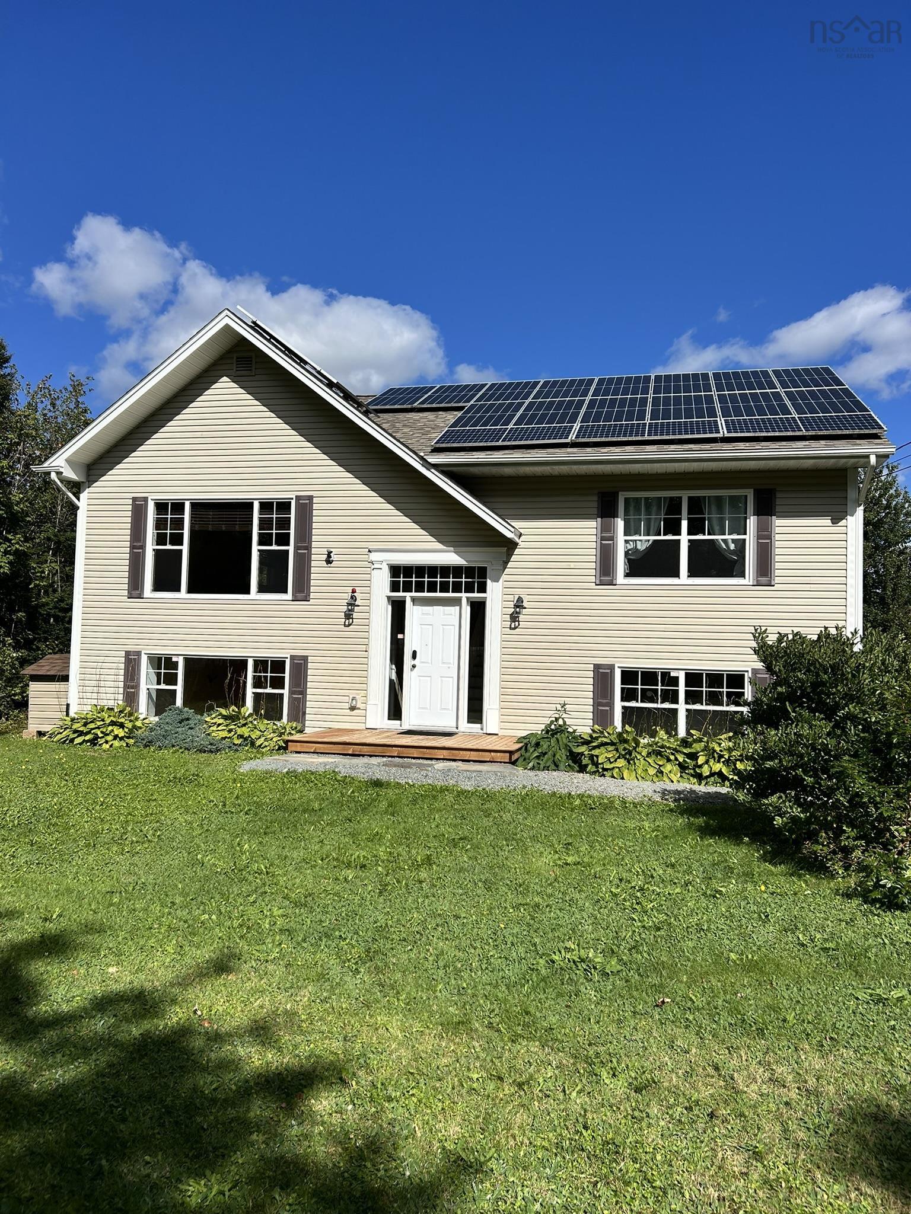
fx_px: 912
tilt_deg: +3.1
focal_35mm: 26
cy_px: 607
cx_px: 456
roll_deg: -1.2
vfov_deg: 67.3
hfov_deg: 53.1
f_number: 1.5
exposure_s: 1/6993
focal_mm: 5.7
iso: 50
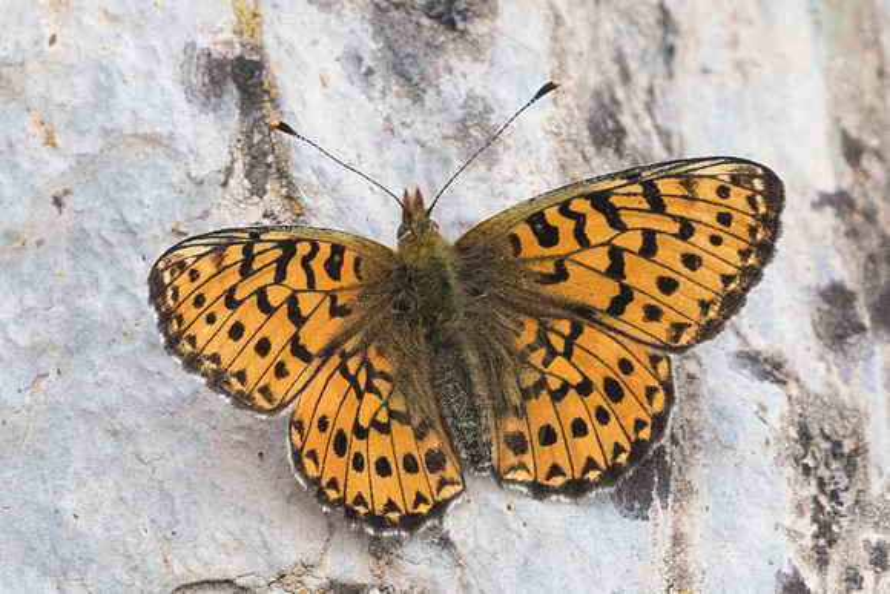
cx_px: 458
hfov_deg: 2.3
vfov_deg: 1.6
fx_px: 21947
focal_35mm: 888
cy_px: 231
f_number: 10
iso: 800
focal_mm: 150
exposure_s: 1/800
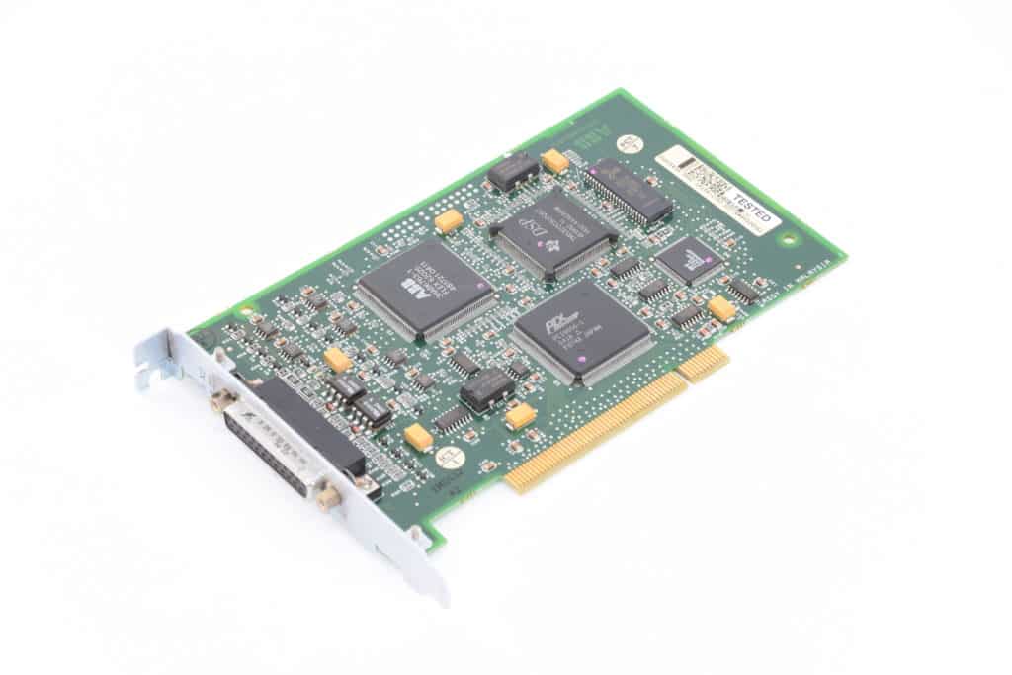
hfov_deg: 18.2
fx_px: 3163
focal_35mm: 112
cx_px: 506
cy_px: 338
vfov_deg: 12.2
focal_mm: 75
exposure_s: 1/25
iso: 200
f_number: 13
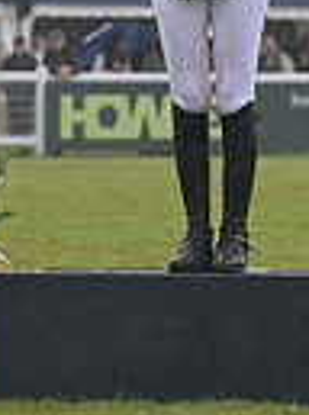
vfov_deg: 4.2
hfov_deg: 3.1
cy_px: -143
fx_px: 5706
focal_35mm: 477
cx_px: 840
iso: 1000
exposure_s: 1/1250
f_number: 4.5
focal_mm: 110
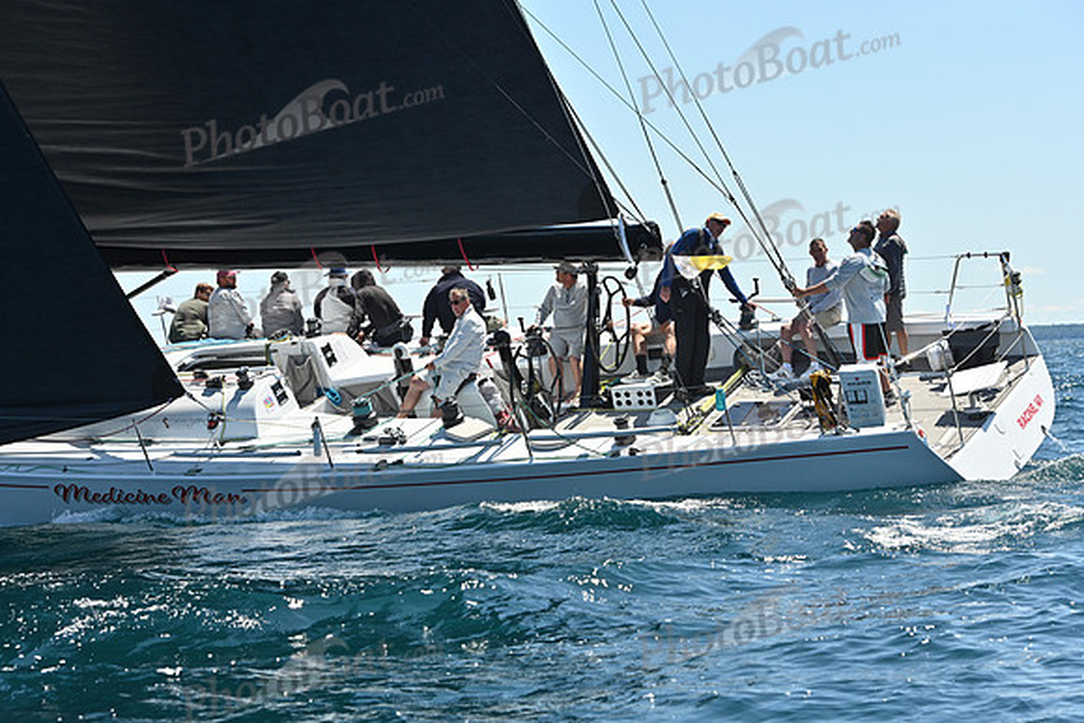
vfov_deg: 13.4
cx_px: 542
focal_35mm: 102
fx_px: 3072
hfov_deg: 20.0
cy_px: 362
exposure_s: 1/1000
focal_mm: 102
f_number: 7.1
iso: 320
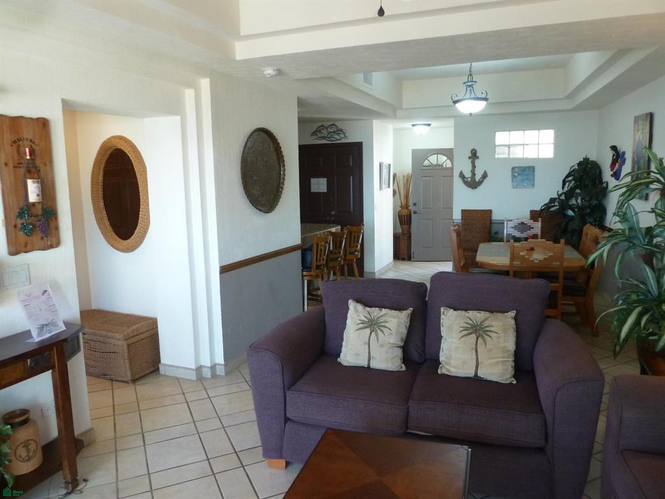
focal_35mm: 25
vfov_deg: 54.9
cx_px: 332
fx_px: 480
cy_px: 250
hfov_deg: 69.4
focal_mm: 4.1
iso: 250
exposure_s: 1/30
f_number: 3.3
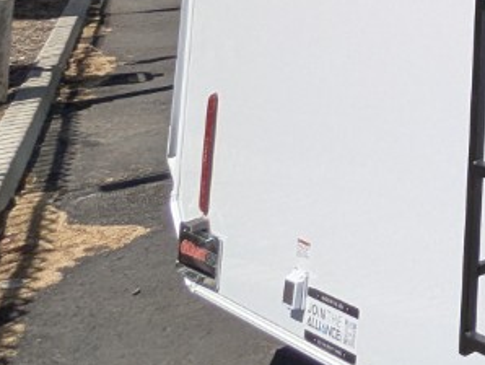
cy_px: -244
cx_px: 959
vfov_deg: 17.0
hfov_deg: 18.1
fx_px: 1052
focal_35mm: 75
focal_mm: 2.35
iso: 46
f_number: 2.2
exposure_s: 1/2020
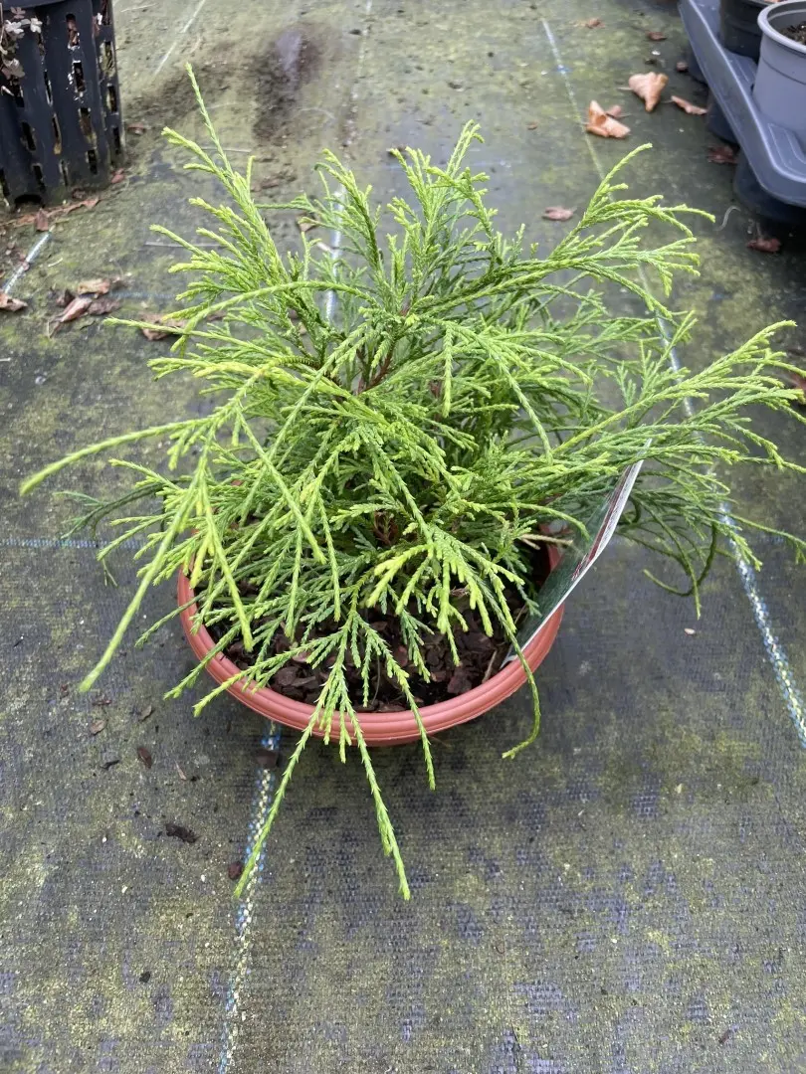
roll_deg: -3.9
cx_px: 403
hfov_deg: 53.1
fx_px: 807
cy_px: 537
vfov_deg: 67.3
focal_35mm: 26
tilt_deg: -44.3
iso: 64
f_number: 1.6
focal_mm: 4.2
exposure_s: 1/121
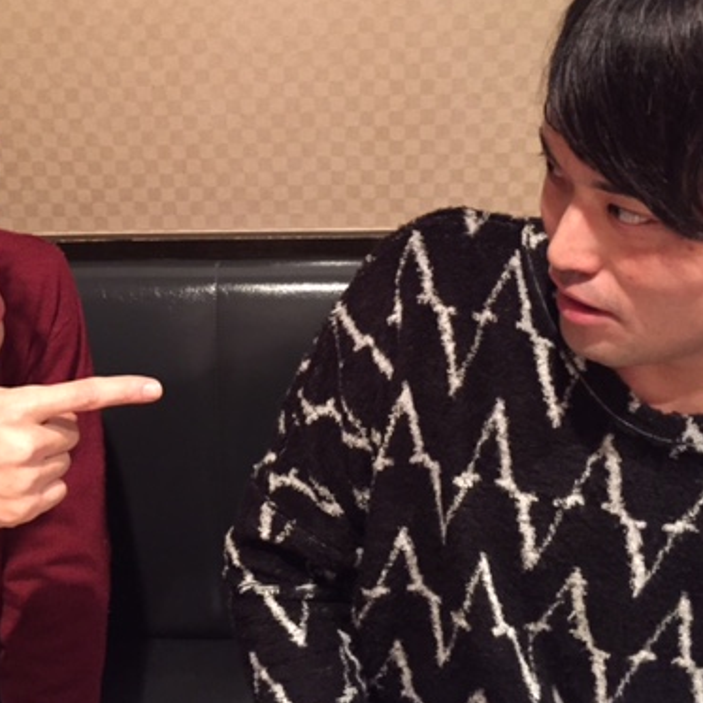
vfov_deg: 38.1
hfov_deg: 38.2
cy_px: 260
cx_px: 273
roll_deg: +1.8
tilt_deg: -23.2
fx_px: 1011
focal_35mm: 44
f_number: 2.2
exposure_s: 1/17
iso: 500
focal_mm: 4.15
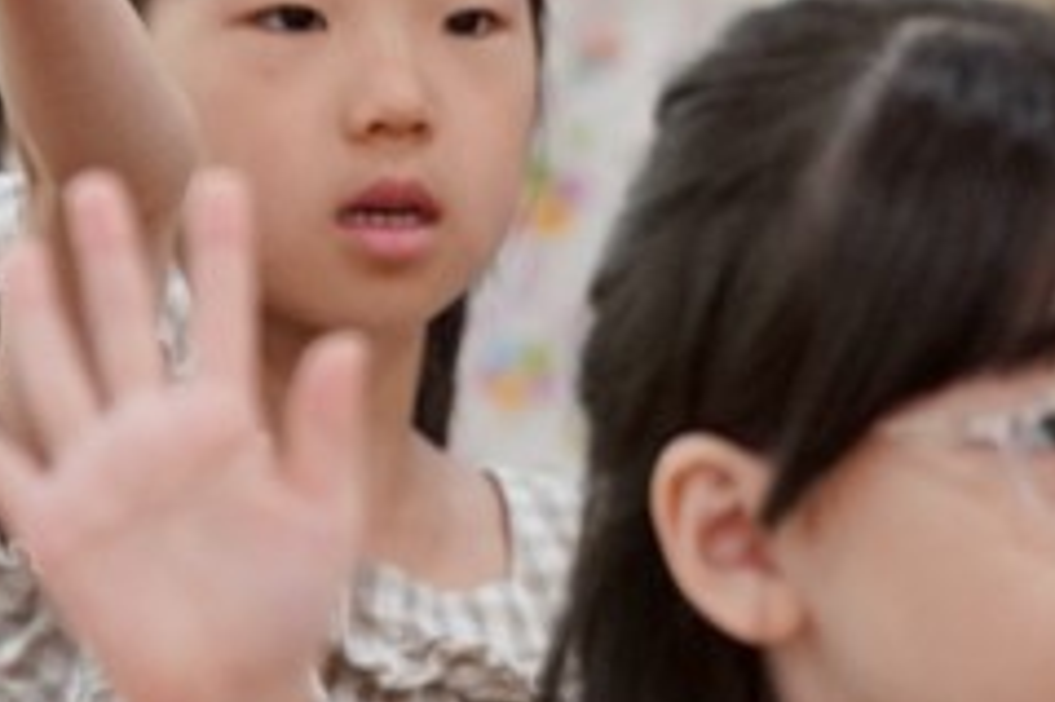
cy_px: 252
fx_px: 22080
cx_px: -795
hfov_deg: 2.7
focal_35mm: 754
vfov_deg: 1.8
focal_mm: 200
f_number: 4
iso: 2500
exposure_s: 1/250
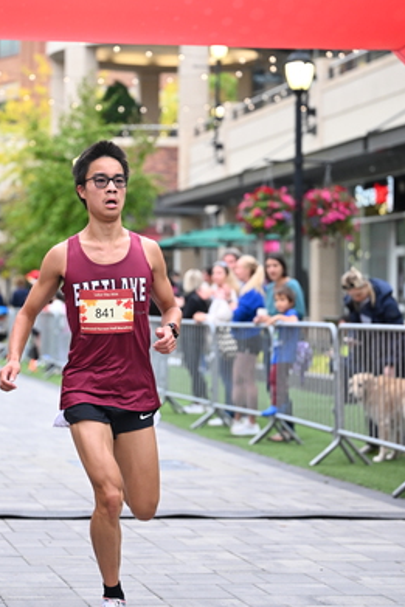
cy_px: 242
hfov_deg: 12.8
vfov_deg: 19.1
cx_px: 145
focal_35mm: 107
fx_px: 1804
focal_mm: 76
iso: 1600
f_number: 2.8
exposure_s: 1/800
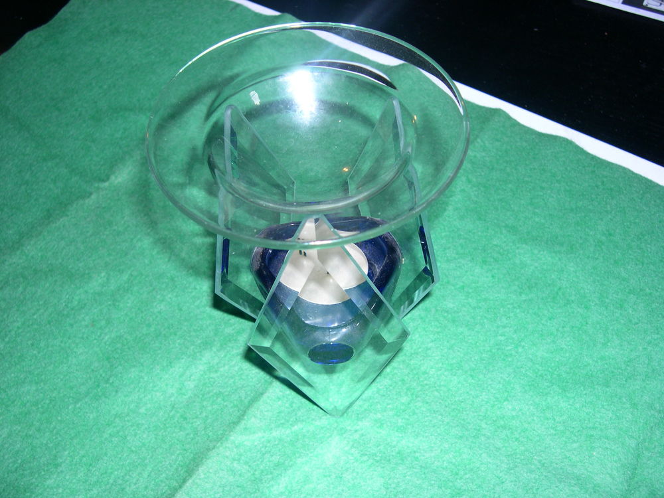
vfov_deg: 37.7
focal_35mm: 38
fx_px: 729
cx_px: 332
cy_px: 249
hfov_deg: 49.0
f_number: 2.8
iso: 100
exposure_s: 1/60
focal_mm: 8
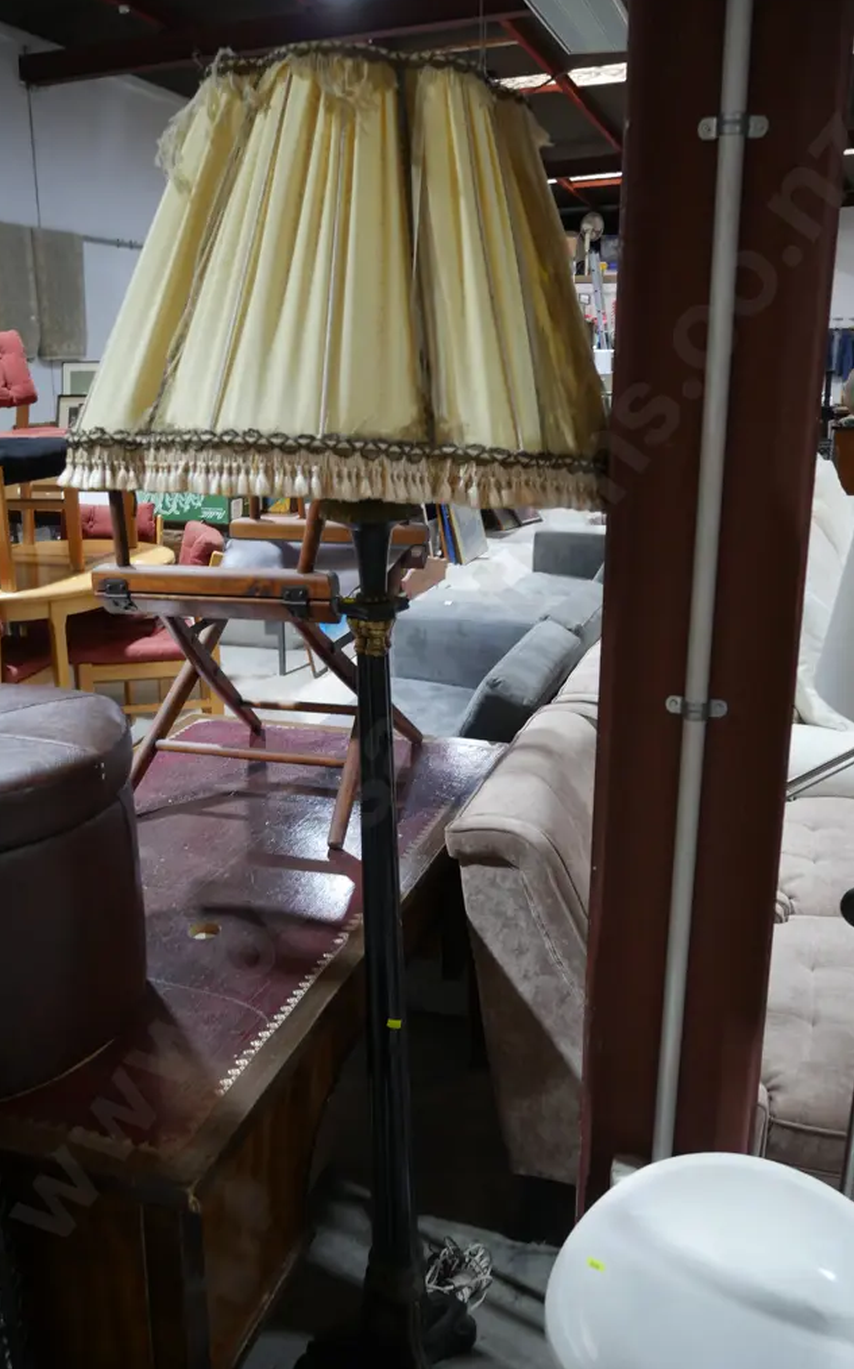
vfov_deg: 62.9
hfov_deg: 41.8
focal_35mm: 30
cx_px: 445
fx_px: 1118
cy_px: 682
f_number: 3.5
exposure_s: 1/60
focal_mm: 14
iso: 500
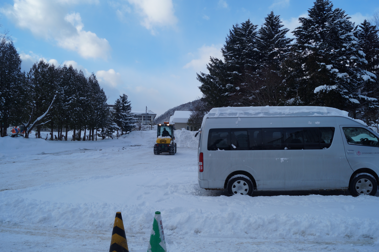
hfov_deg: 67.4
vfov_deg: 47.8
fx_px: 284
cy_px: 126
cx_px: 190
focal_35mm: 27
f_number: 8
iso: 100
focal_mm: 18
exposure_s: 1/250
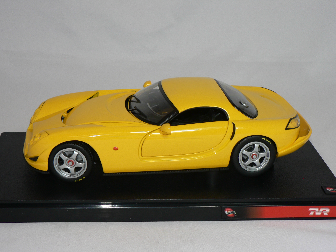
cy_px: 126
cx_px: 168
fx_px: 679
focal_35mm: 70
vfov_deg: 21.0
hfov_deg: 27.8
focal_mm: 11.6
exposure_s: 1/60
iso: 80
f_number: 3.2
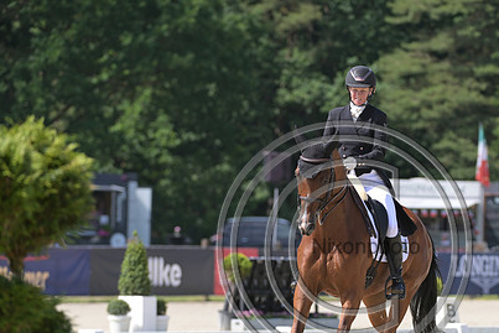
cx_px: 331
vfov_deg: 4.0
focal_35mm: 345
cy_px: 230
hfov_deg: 6.0
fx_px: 4784
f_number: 5
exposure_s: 1/1250
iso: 400
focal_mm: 240
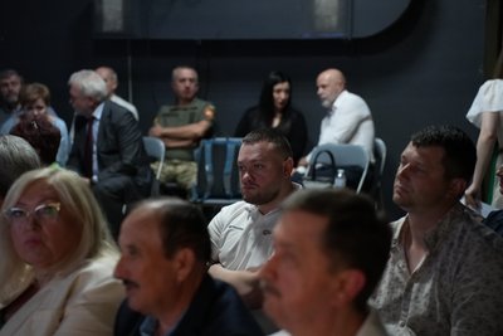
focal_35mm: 75
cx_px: 252
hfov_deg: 27.0
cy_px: 168
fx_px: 1048
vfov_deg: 18.2
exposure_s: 1/640
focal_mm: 75
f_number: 2.8
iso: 10000
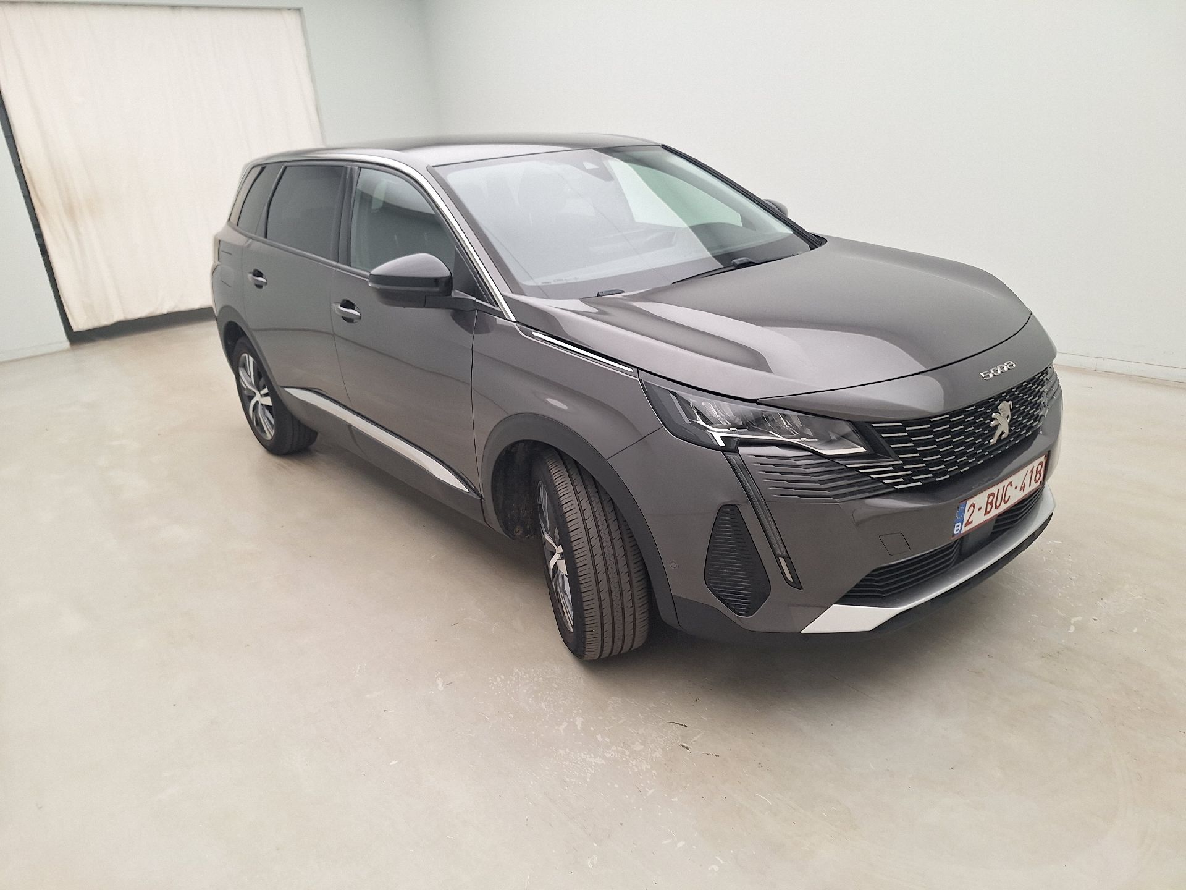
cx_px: 593
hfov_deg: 73.9
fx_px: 788
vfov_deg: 58.9
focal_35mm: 23
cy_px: 445
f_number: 1.8
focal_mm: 5.54
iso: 50
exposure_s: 1/100
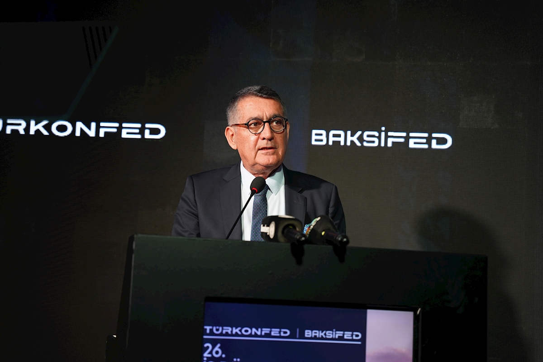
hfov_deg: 28.8
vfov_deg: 19.5
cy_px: 181
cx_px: 272
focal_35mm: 70
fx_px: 1056
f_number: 2.8
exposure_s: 1/160
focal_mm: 70
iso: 640
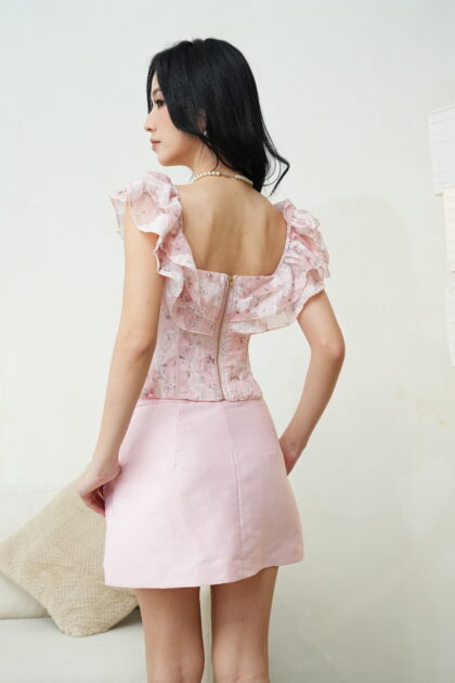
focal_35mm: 66
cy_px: 342
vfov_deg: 30.5
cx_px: 228
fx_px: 1251
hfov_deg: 20.6
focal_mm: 66
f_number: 5
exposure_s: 1/160
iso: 1000
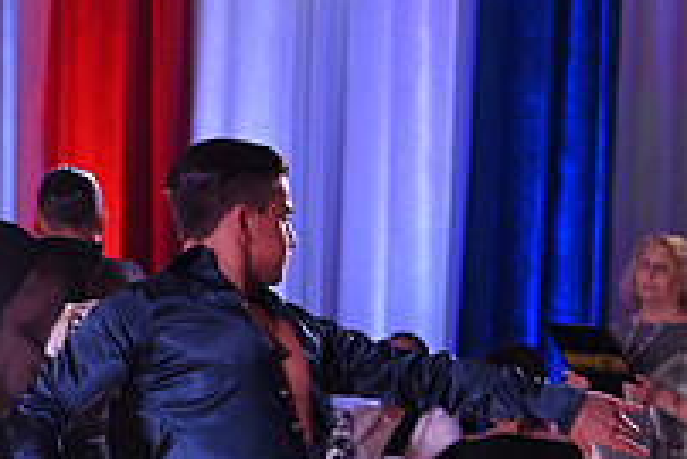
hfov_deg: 7.8
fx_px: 5041
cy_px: 641
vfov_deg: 5.2
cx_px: 384
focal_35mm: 264
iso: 2500
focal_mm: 92
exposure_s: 1/320
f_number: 4
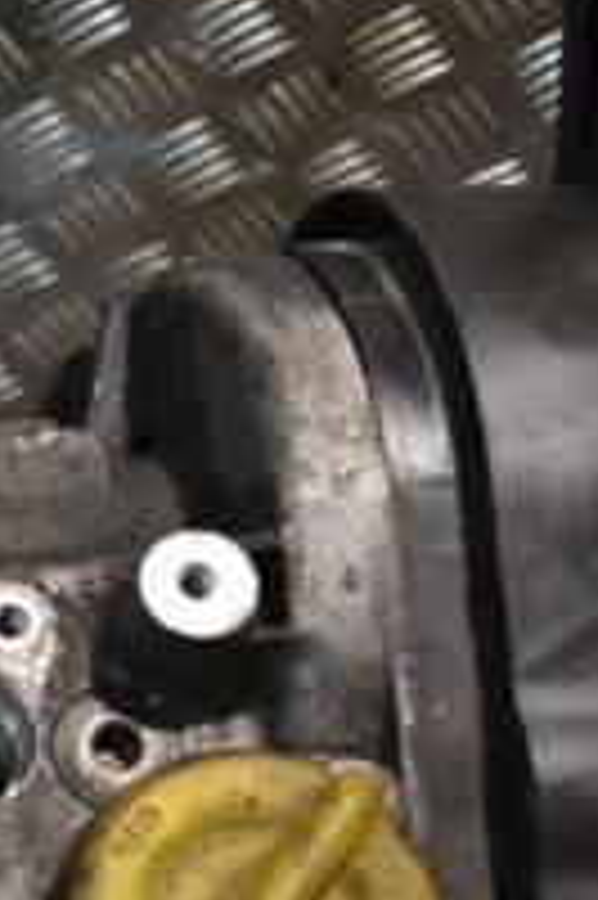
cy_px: 652
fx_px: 2246
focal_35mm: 90
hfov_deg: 13.1
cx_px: -607
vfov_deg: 22.5
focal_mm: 20
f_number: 6.3
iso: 3200
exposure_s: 1/160
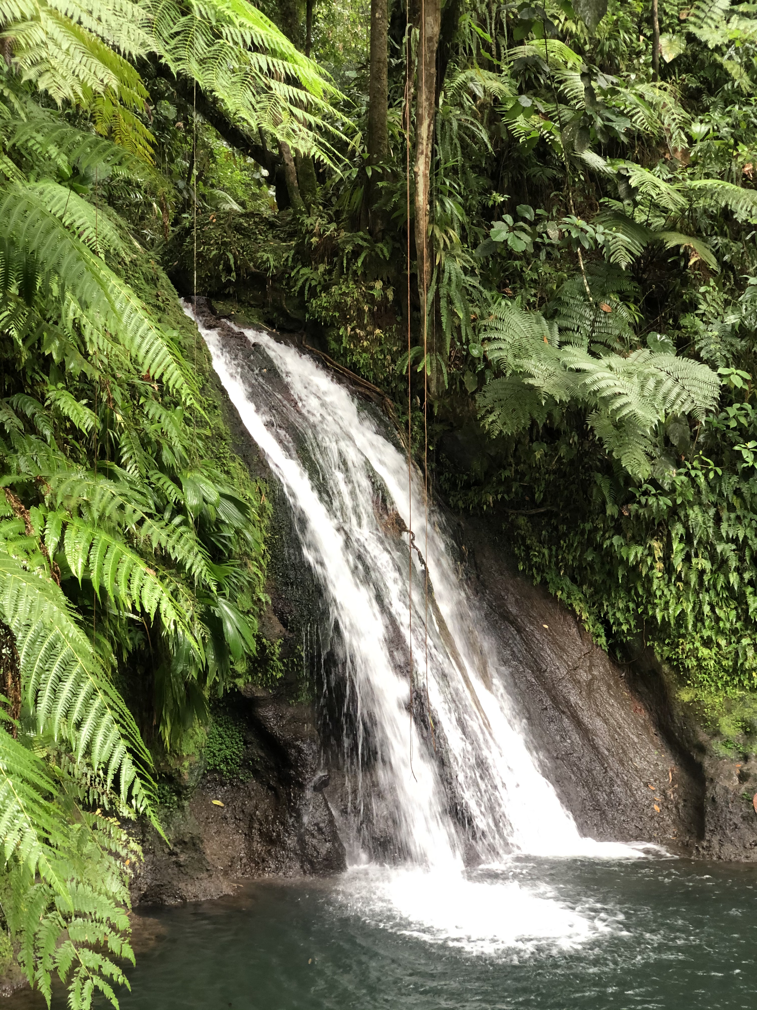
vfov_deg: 36.8
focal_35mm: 52
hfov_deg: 28.0
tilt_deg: +2.6
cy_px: 505
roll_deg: +0.1
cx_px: 378
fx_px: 1516
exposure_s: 1/40
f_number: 2.4
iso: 100
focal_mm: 6
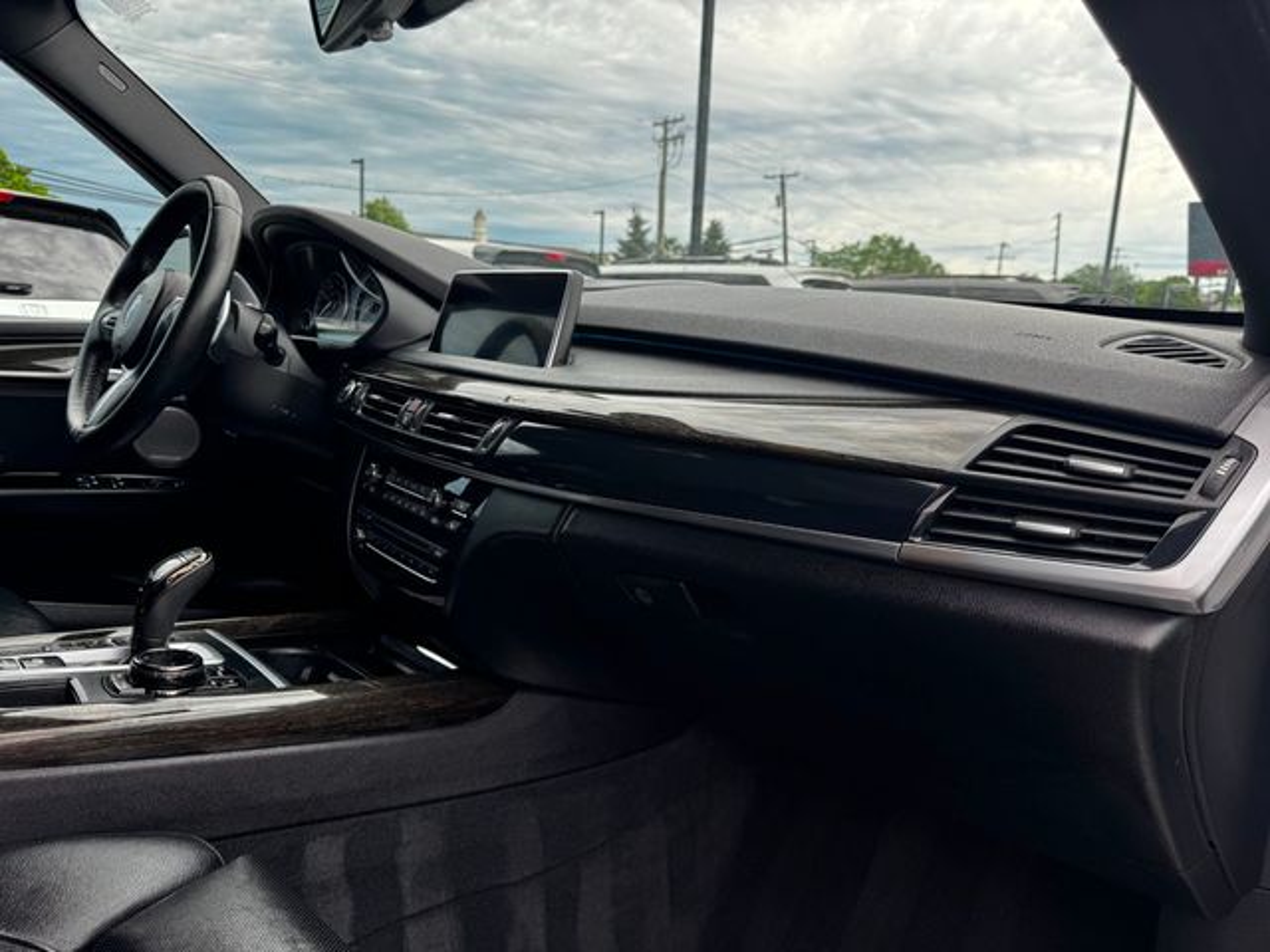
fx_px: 881
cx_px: 635
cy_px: 476
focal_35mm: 24
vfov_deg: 56.8
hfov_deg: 71.6
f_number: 1.78
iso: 64
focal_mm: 6.76
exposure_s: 1/230
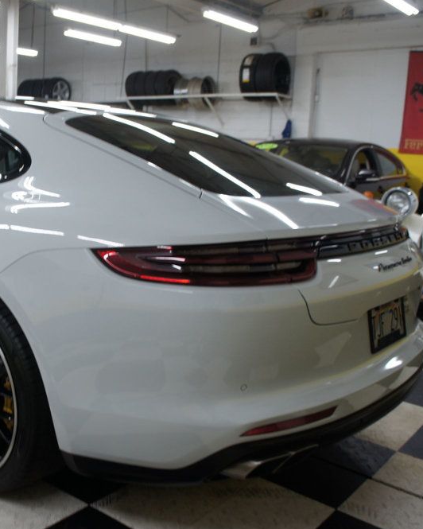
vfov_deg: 46.8
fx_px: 610
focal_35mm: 39
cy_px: 270
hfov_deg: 36.4
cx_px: 62
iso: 200
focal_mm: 18
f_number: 3.5
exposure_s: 1/30
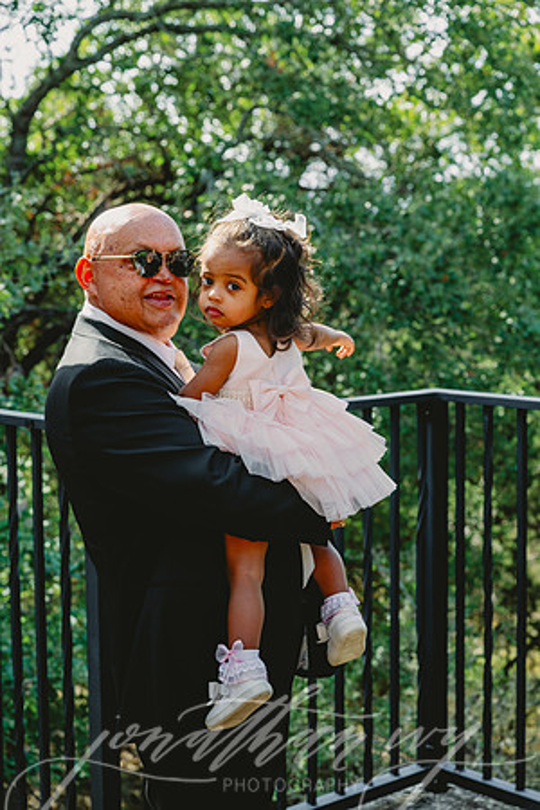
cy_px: 405
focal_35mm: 66
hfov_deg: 20.6
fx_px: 1485
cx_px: 270
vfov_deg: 30.5
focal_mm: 66
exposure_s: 1/400
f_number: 5.6
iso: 200
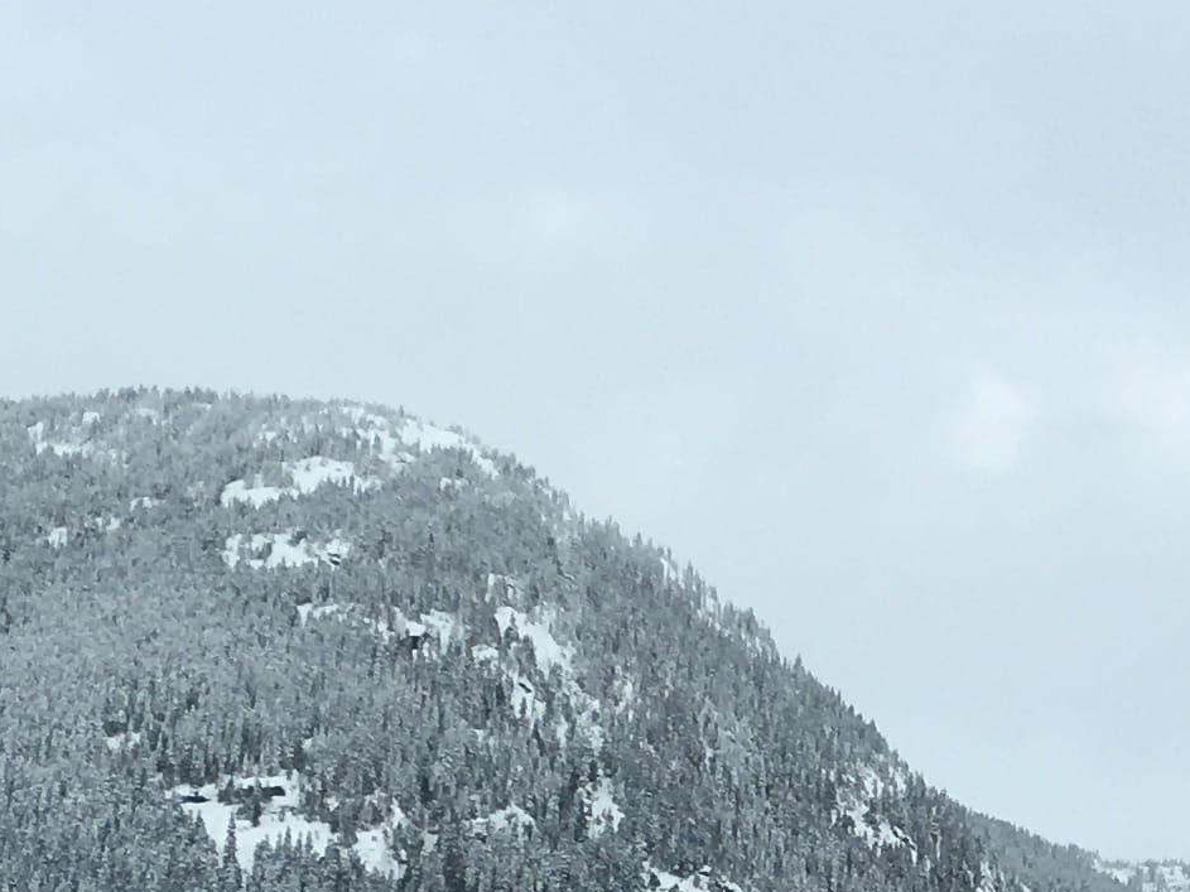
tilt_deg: +11.5
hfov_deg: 14.8
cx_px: 1748
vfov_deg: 11.6
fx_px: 4262
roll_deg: -0.1
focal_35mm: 124
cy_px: 1201
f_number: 2.2
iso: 25
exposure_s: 1/974
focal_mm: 4.15
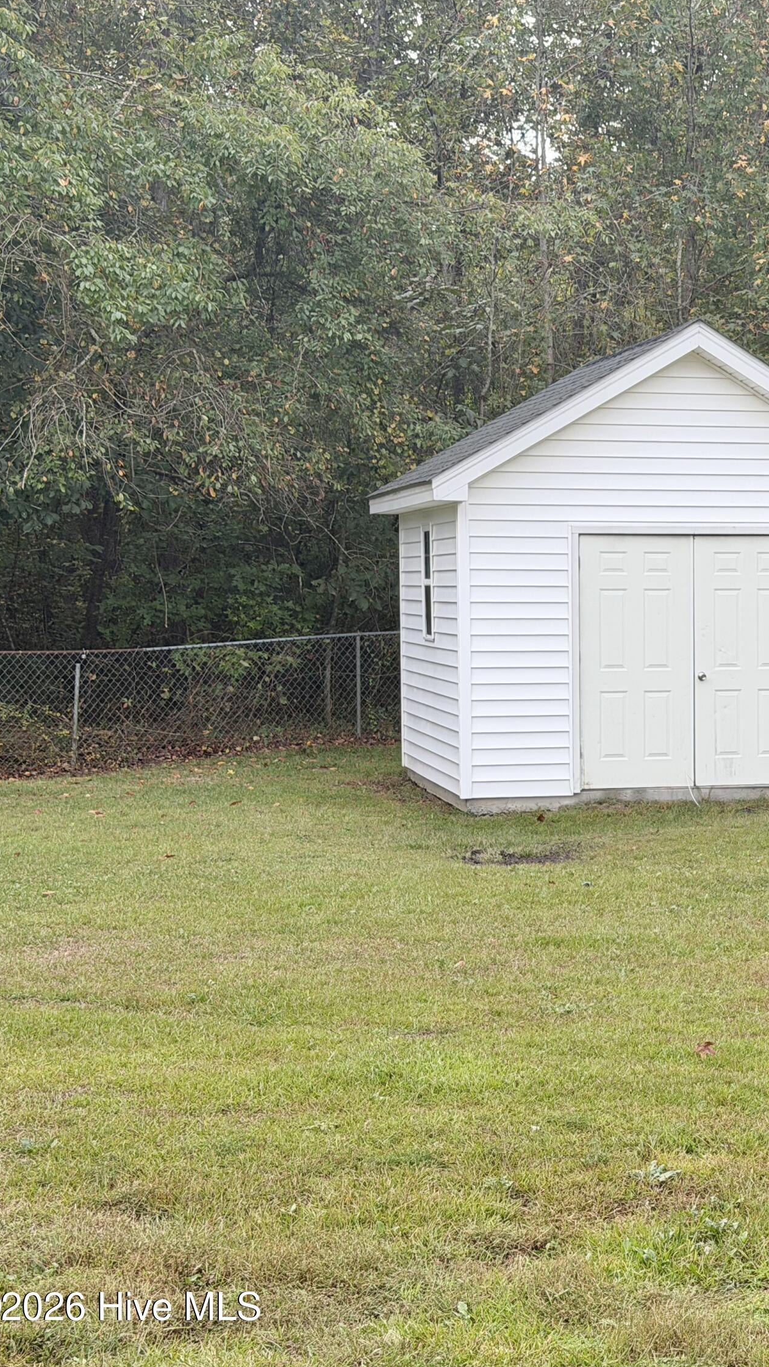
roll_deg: -0.4
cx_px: 884
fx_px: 2537
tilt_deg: -3.1
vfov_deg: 30.2
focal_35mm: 70
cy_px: 683
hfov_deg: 16.6
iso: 64
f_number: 1.78
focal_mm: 6.76
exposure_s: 1/846
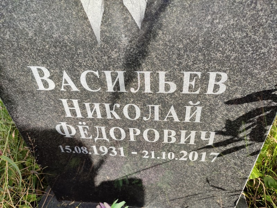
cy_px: 104
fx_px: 200
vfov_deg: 54.9
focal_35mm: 25
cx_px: 138
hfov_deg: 69.4
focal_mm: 6.04
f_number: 1.9
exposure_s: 1/330
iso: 50
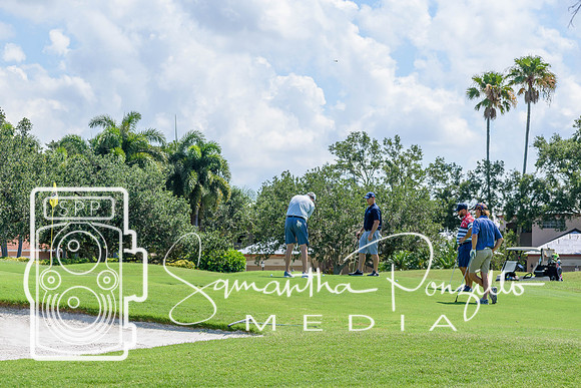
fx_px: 1695
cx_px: 290
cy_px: 194
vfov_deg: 13.0
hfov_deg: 19.5
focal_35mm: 105
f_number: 7.1
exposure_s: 1/800
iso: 200
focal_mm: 70
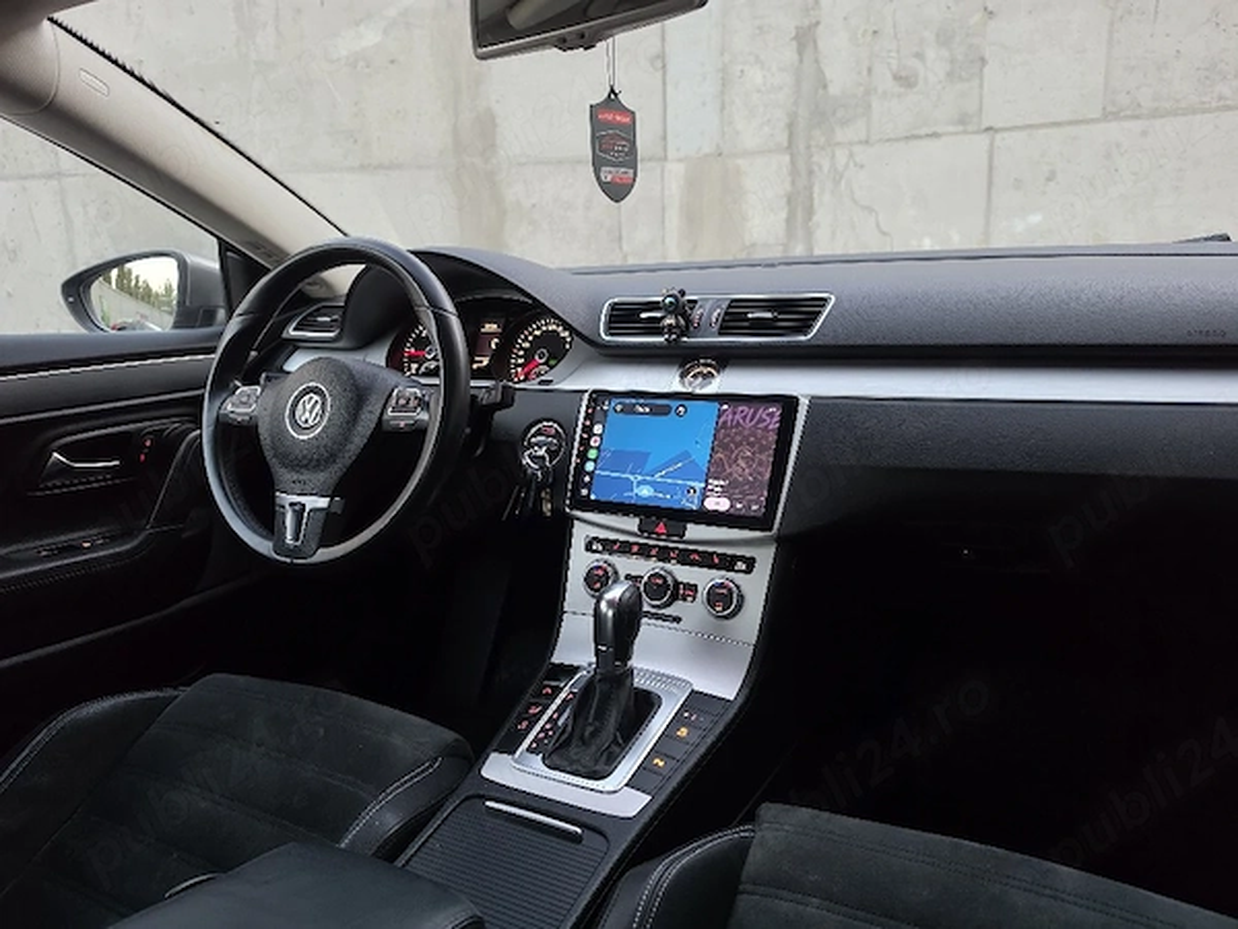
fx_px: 823
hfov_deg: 73.9
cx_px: 619
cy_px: 464
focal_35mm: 23
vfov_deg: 58.9
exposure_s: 1/101
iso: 500
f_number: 1.4
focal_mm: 6.5
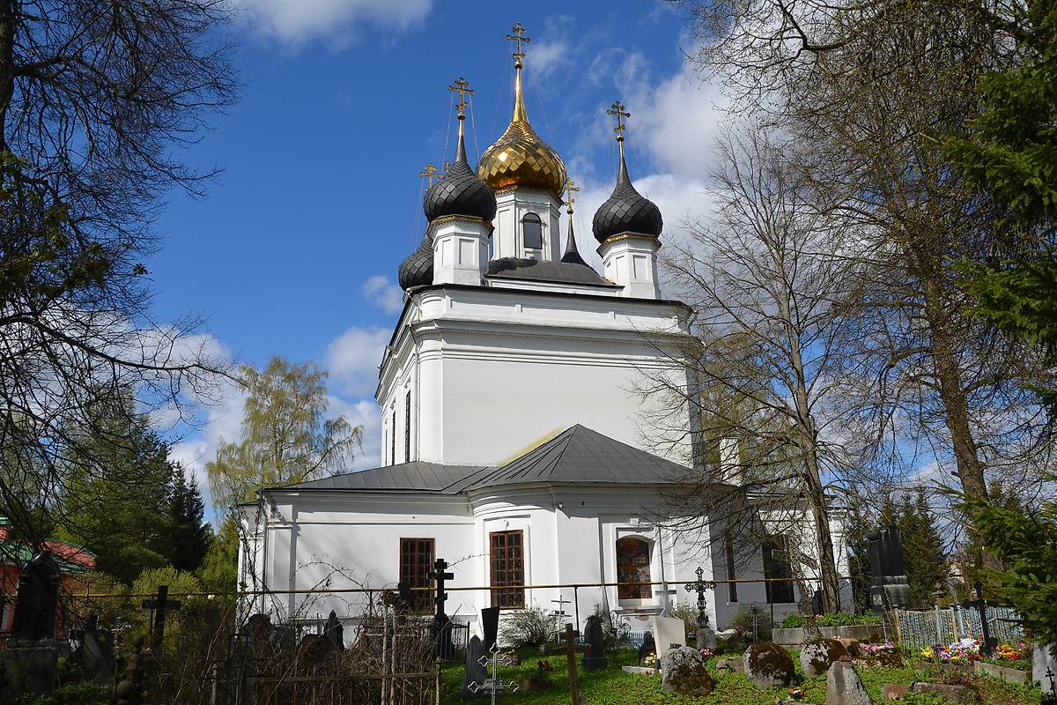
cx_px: 528
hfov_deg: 67.4
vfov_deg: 47.9
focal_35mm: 27
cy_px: 352
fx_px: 793
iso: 100
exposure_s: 1/320
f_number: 9
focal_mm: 18
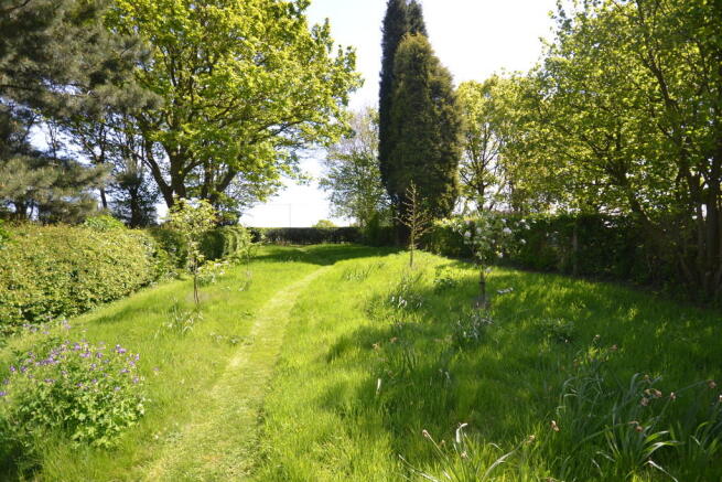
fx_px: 331
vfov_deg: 72.1
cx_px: 361
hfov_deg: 95.0
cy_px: 241
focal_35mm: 16
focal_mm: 11
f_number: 5.6
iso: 100
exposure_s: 1/125
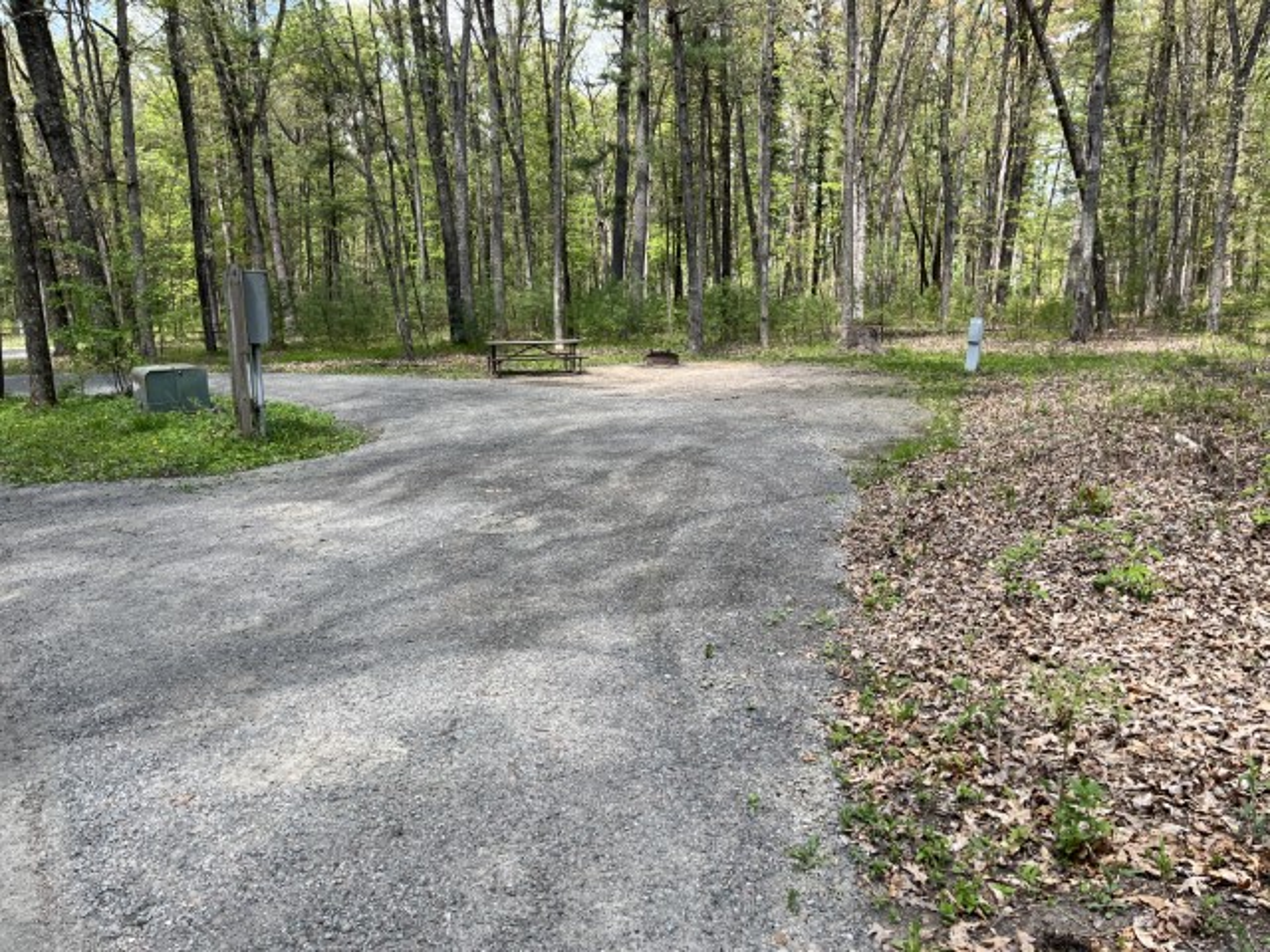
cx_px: 635
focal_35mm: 26
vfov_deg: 53.1
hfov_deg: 67.3
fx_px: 954
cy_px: 476
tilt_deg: -8.7
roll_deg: +0.3
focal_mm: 5.1
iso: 50
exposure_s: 1/761
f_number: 1.6
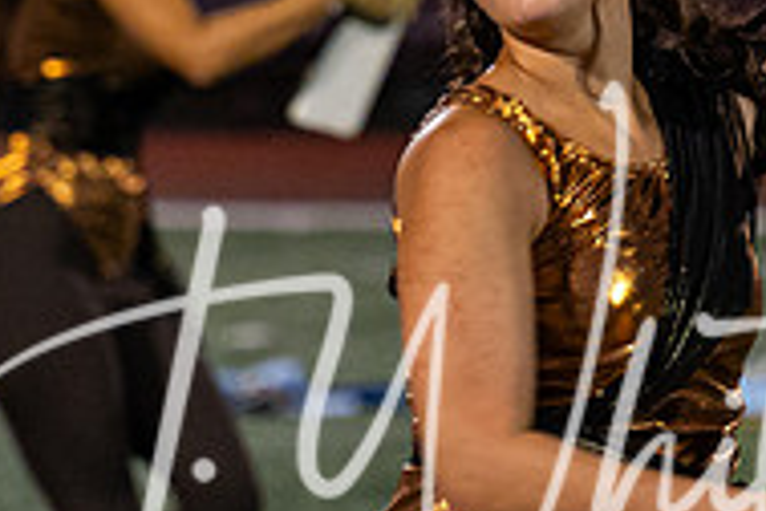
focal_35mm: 599
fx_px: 12744
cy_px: 202
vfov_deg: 2.3
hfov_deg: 3.4
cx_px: 823
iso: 3200
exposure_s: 1/250
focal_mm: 135
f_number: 4
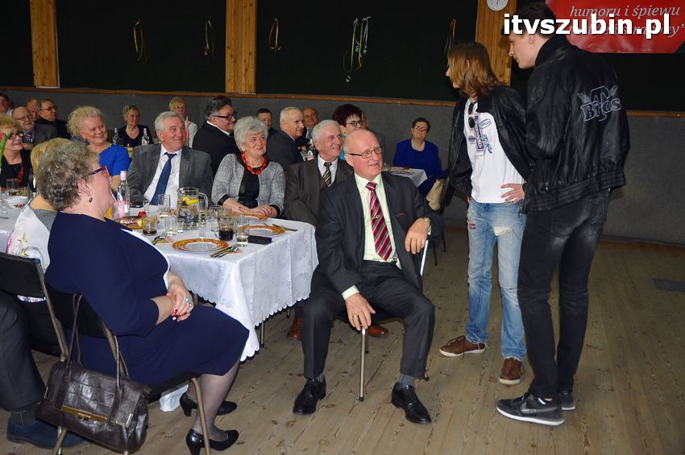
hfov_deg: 57.3
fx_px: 627
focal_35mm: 33
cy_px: 228
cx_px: 342
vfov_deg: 39.9
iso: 500
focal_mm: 22
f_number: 3.5
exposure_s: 1/60
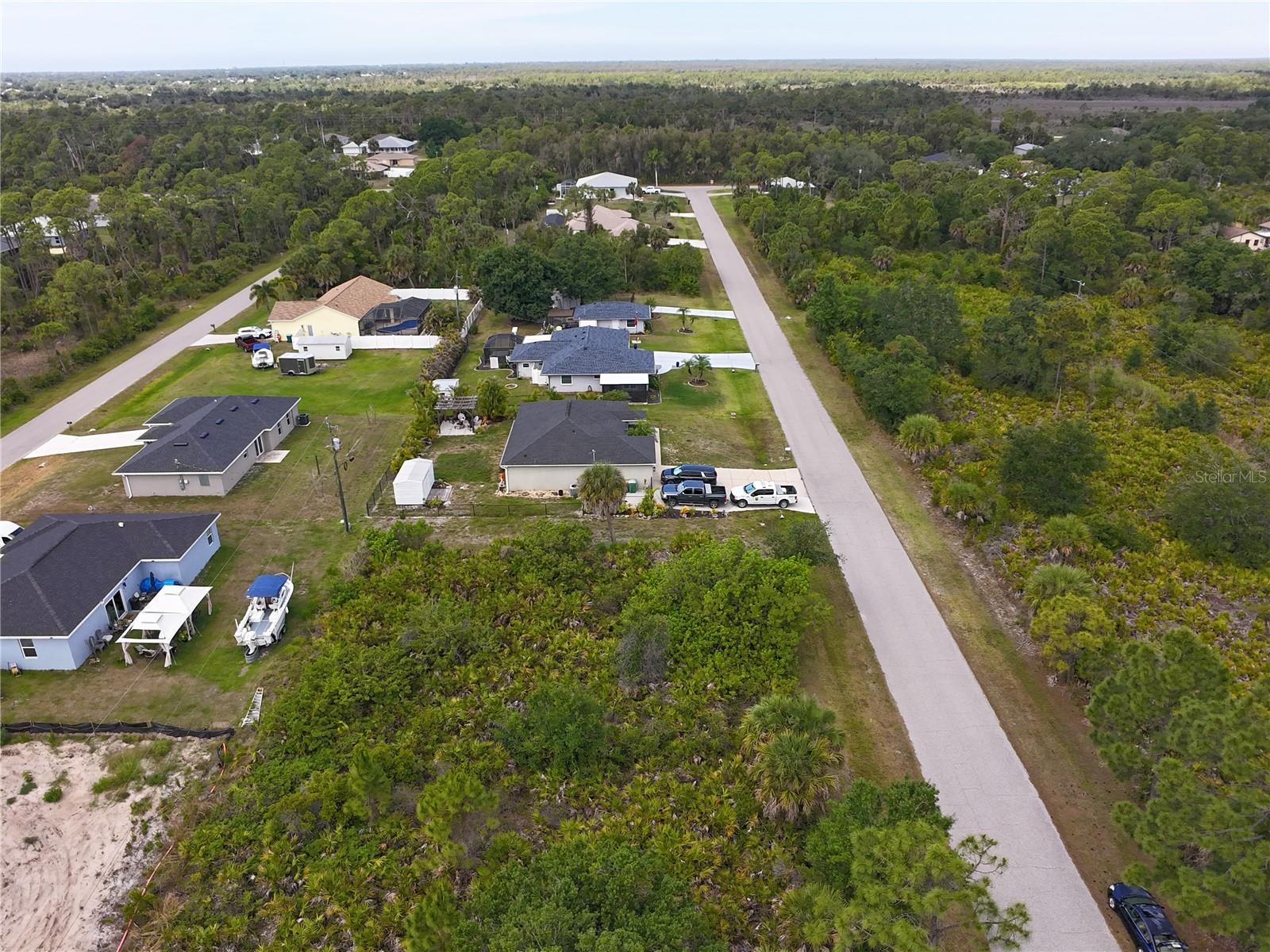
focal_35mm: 24
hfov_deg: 71.6
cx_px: 635
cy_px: 476
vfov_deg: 56.8
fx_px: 881
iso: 180
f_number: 2.8
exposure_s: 1/500
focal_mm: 4.55
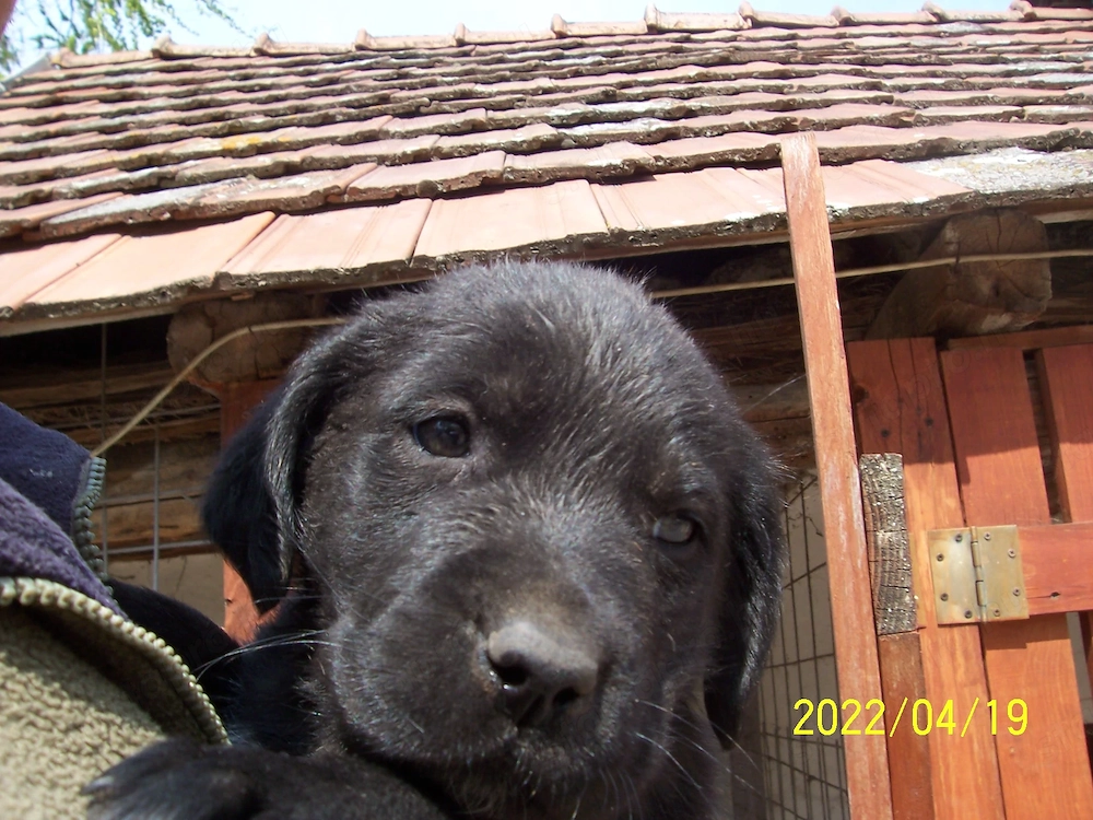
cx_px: 546
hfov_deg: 54.0
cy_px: 410
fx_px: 1074
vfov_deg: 41.8
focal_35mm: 34
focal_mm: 5.6
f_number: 5.6
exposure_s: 1/180
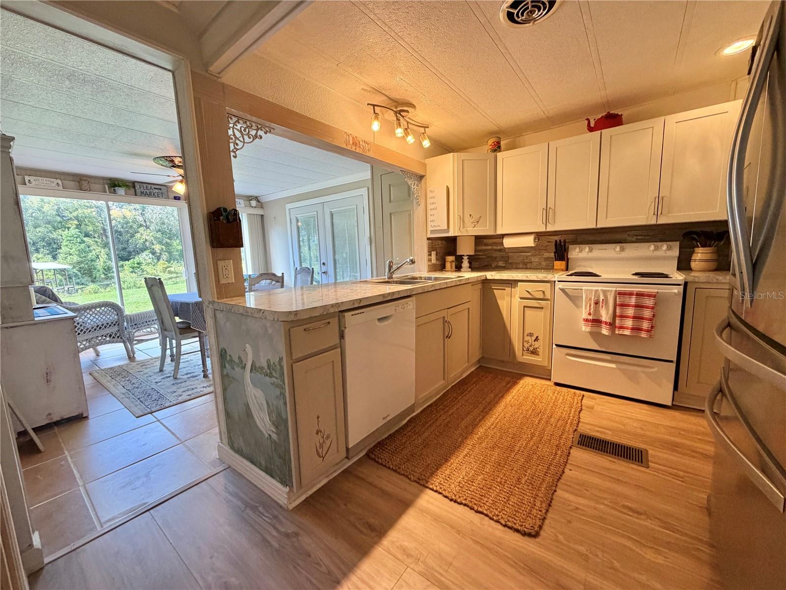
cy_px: 295
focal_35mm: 14
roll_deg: +1.9
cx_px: 393
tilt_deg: -7.6
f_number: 2.2
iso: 250
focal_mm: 2.22
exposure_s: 1/120
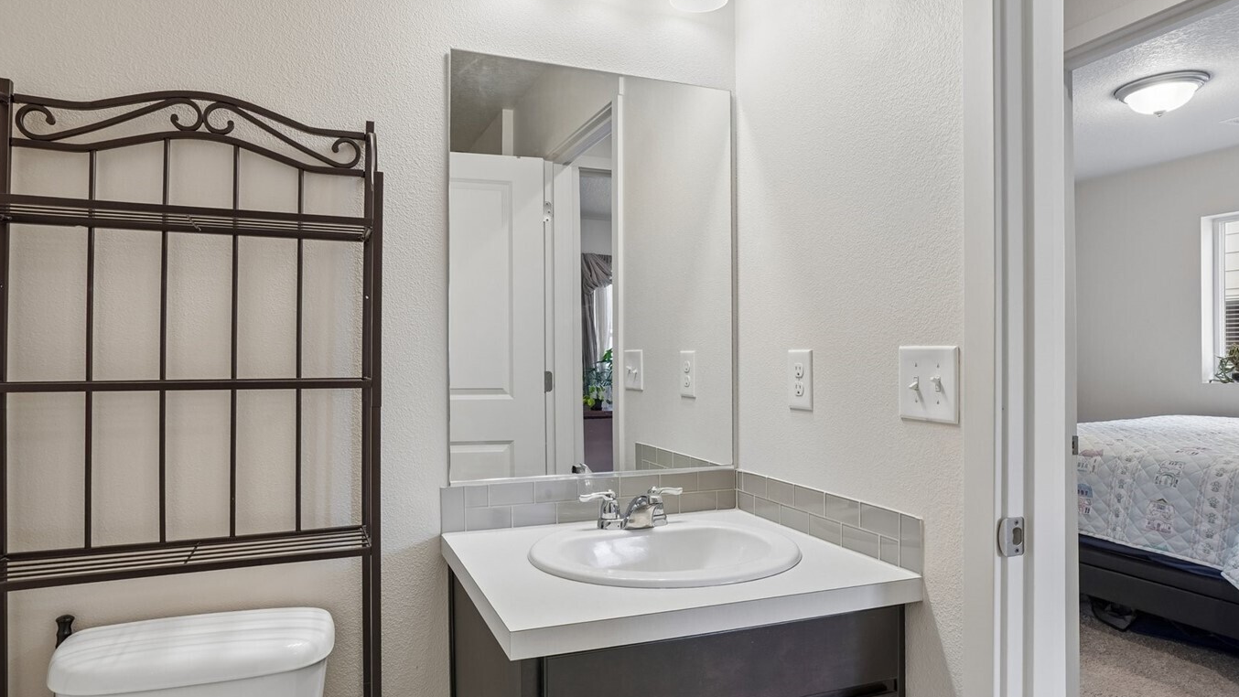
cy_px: 343
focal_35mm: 21
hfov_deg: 83.8
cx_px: 590
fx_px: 690
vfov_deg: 53.6
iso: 400
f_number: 8
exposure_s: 1/20
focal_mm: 16
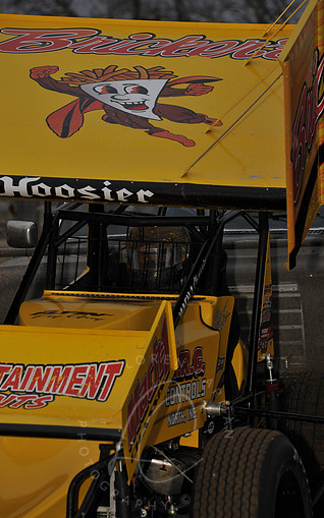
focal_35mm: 232
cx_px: 155
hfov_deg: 5.7
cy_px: 268
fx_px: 3279
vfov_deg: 9.0
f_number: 8
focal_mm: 200
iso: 500
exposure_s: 1/250
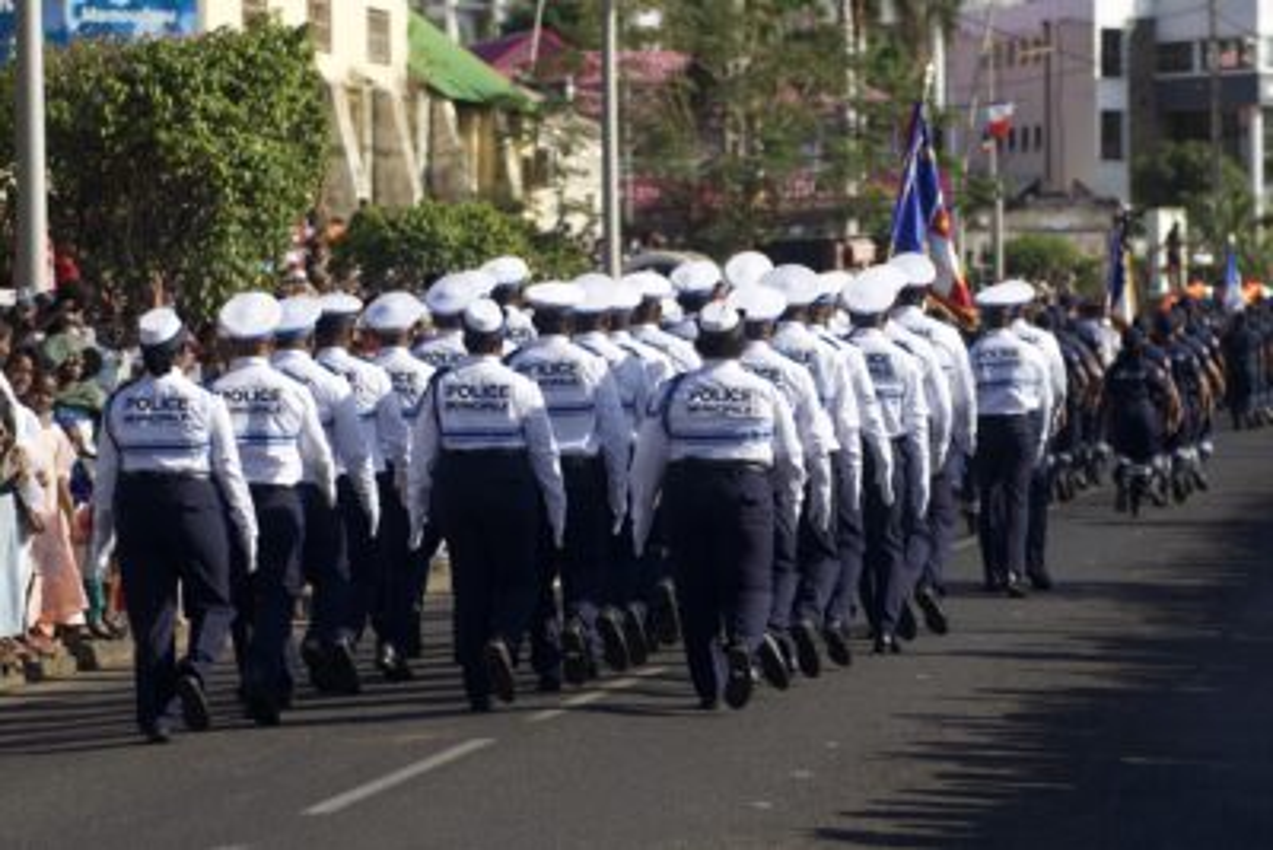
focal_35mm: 150
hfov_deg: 13.7
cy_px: 425
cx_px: 636
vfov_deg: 9.2
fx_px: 5306
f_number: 5.6
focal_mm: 100
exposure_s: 1/1250
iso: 200
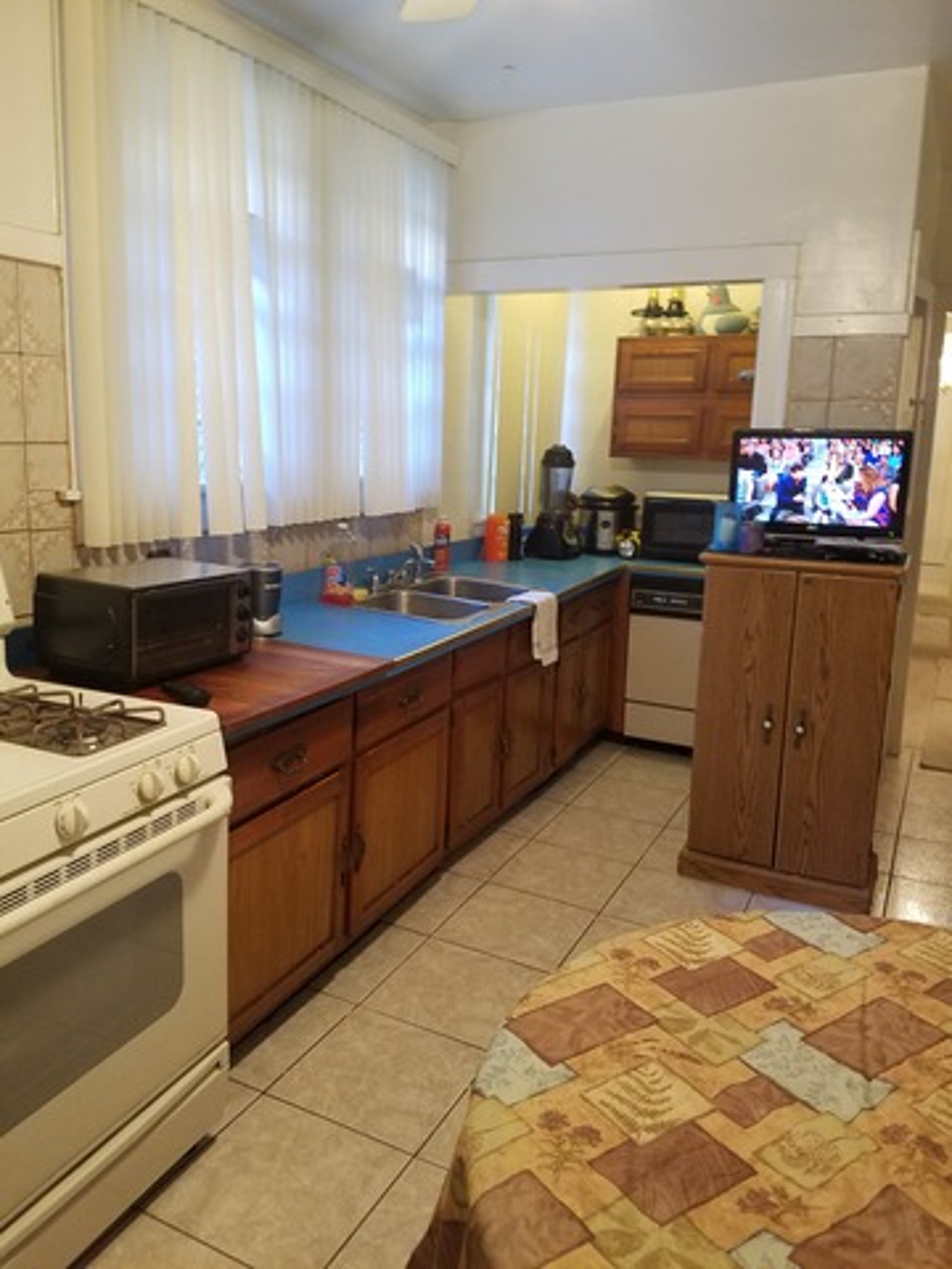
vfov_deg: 67.3
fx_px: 953
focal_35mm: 26
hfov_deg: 53.1
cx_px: 476
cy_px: 634
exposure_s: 1/24
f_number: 1.7
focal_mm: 4.2
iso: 200
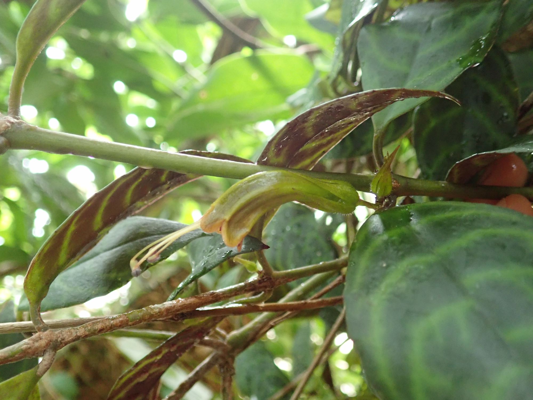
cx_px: 266
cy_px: 200
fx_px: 462
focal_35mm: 30
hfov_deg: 60.0
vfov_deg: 46.8
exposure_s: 1/125
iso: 800
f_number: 2.3
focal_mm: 5.5
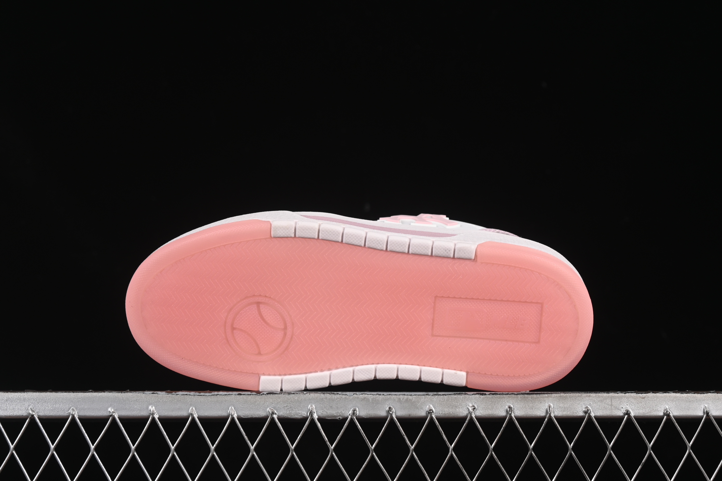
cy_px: 240
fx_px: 1504
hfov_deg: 27.0
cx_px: 361
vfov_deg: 18.2
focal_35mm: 75
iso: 160
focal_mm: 50
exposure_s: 1/60
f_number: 8
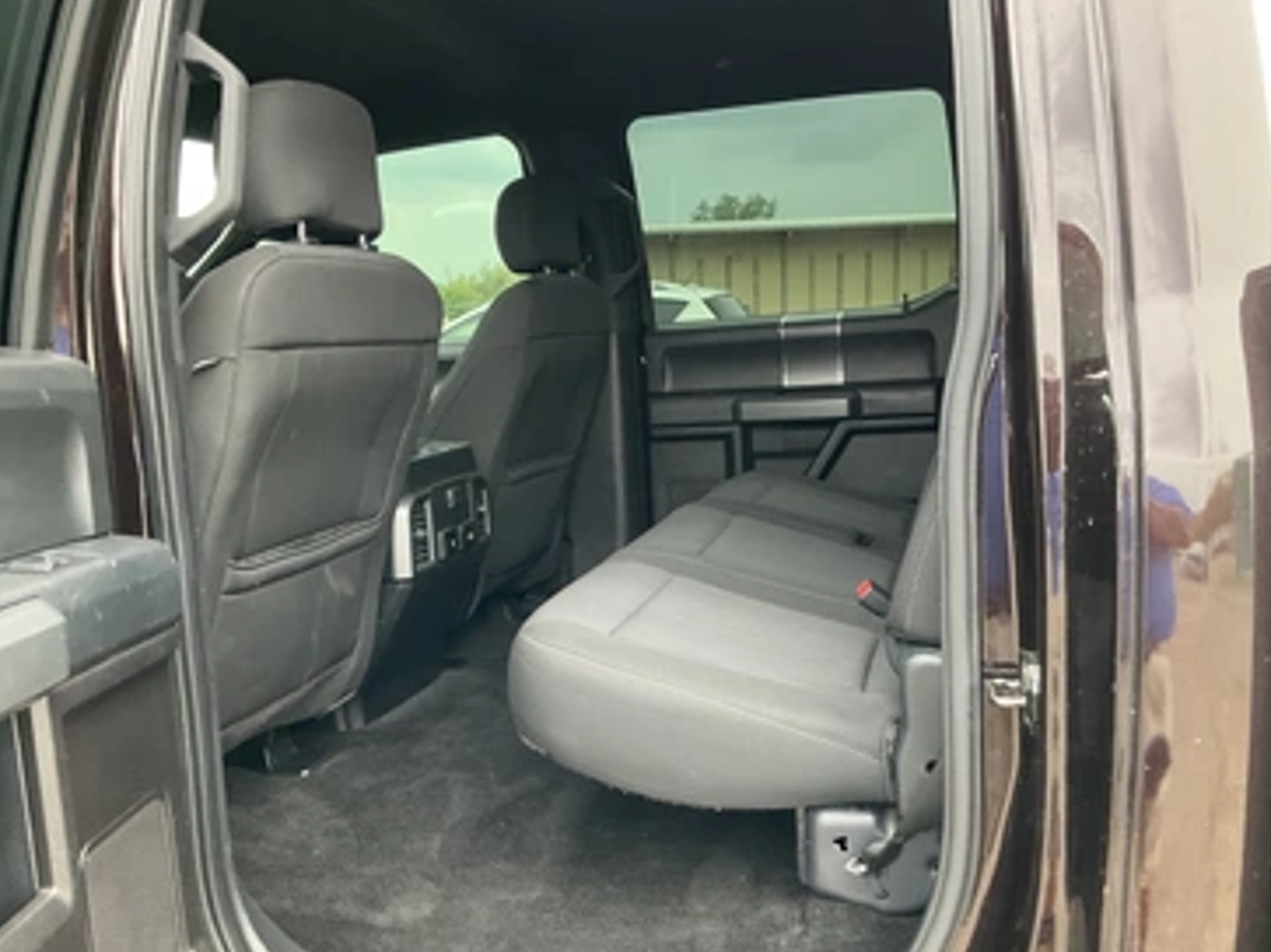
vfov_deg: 44.1
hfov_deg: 56.8
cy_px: 518
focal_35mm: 32
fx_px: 1175
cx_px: 662
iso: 64
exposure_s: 1/122
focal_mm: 3
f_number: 1.8
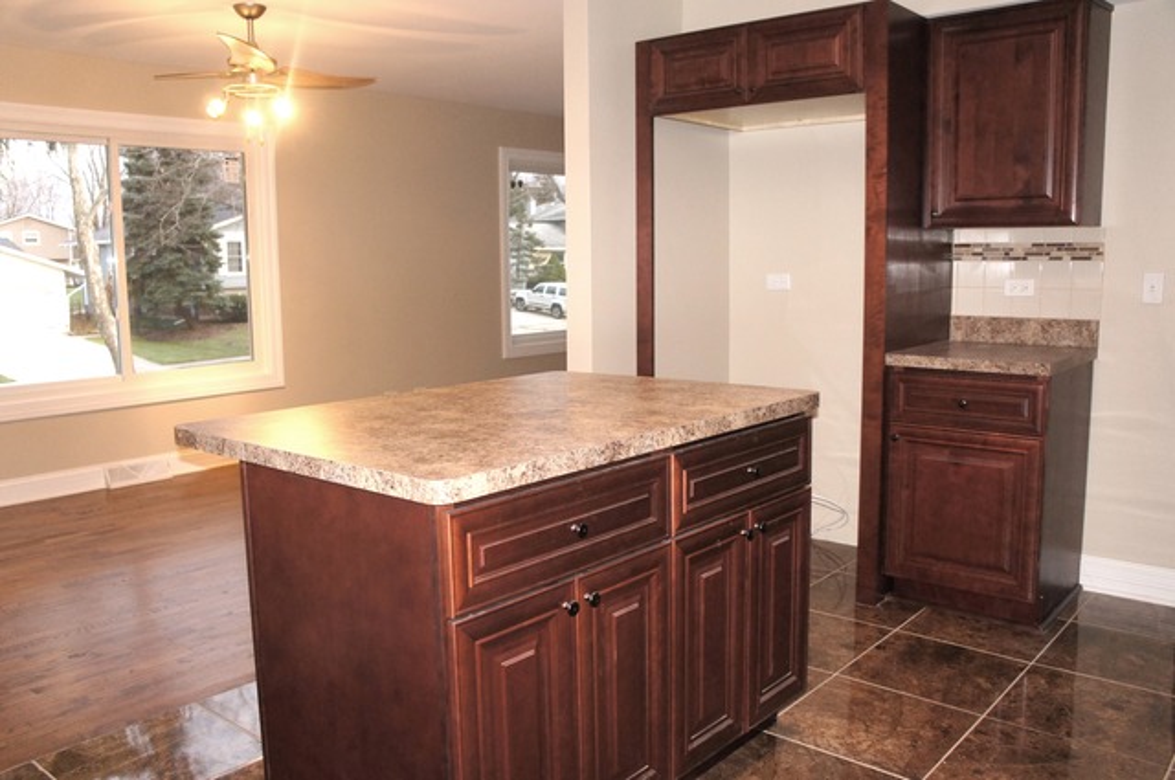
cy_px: 390
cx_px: 588
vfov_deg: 43.5
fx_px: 978
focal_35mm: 30
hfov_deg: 62.0
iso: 800
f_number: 3.5
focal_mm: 20
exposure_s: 1/60
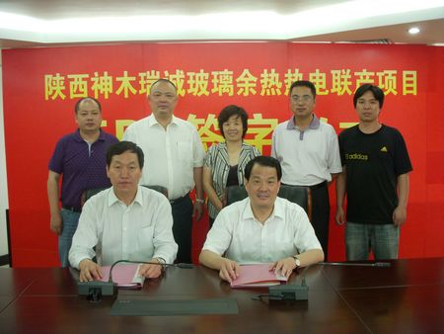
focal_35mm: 38
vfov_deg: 37.8
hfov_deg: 49.0
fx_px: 488
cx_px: 222
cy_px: 167
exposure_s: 1/13
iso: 200
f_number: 3.3
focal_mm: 6.3
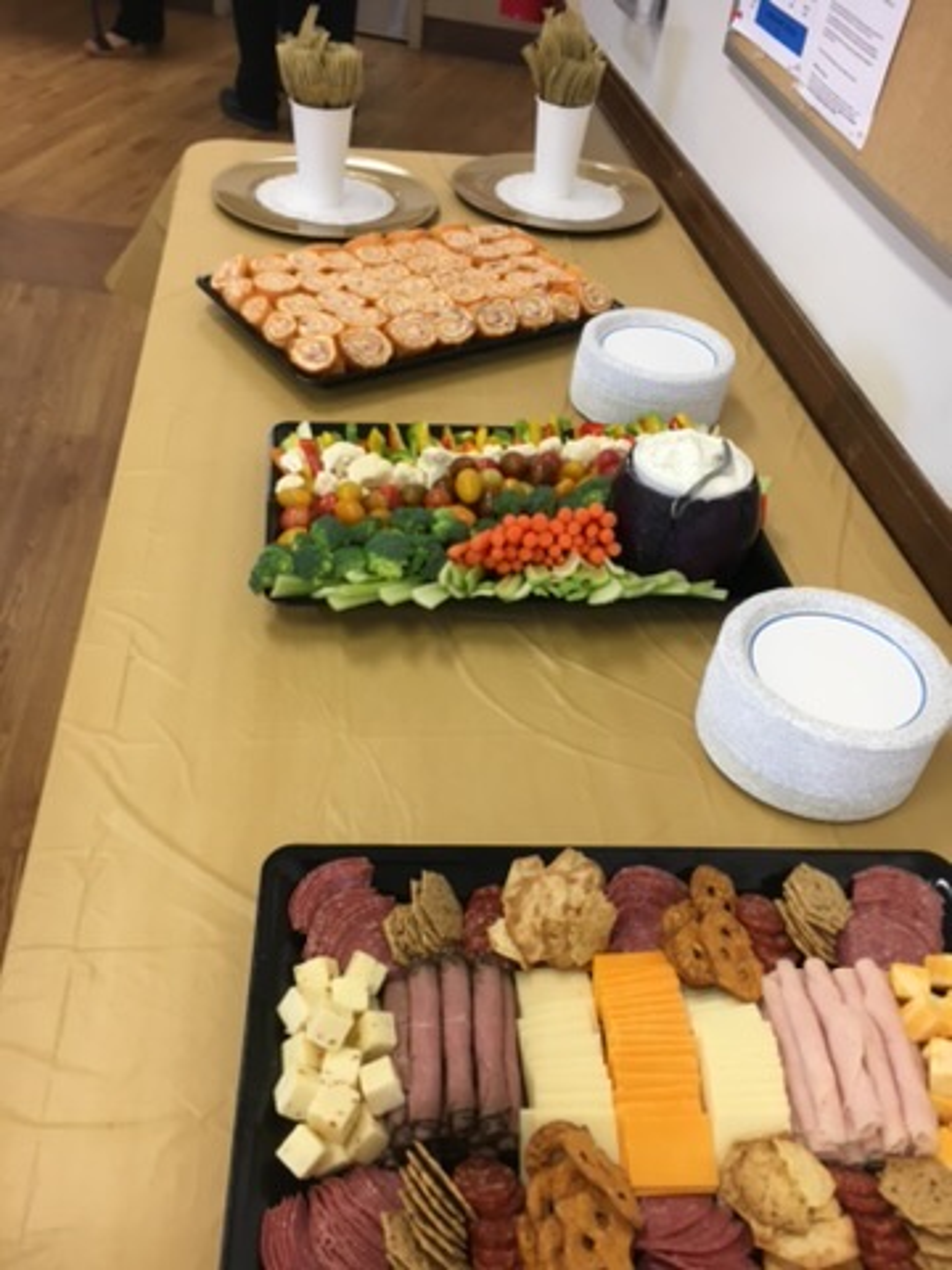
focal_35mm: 29
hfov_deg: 48.2
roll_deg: -9.1
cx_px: 476
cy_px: 635
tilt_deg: -41.1
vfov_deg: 61.7
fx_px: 1063
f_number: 2.2
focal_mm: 4.15
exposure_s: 1/30
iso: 50
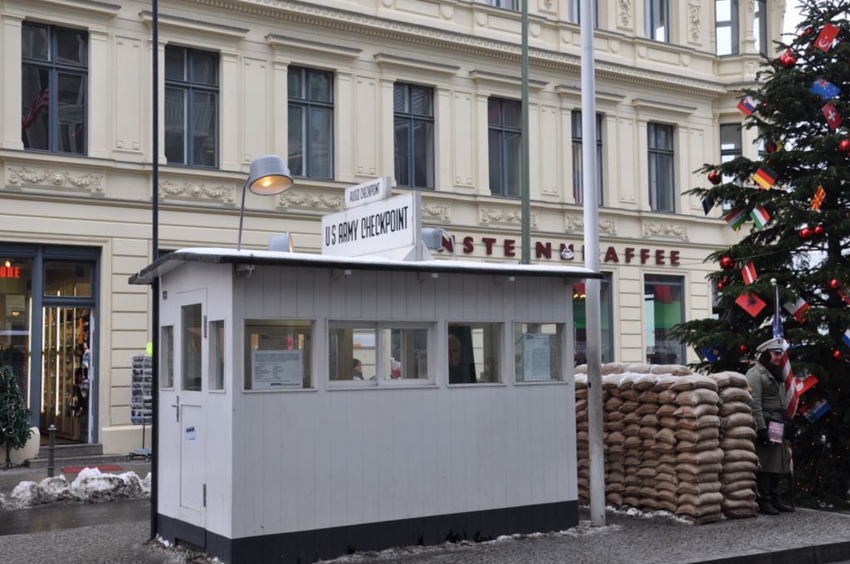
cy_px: 282
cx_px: 425
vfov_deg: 34.1
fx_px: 920
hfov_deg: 49.6
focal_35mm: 39
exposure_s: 1/50
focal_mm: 26
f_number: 7.1
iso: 200
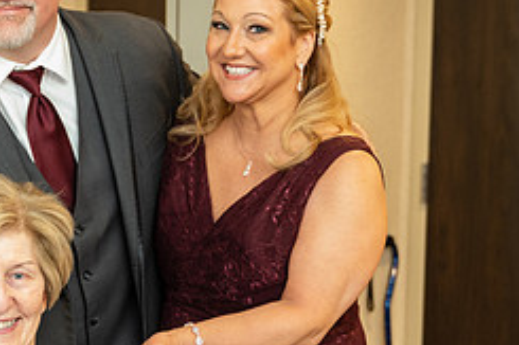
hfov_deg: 18.7
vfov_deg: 12.5
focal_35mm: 109
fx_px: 1570
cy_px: 219
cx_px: 193
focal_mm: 46
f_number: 2.8
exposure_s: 1/200
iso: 2000
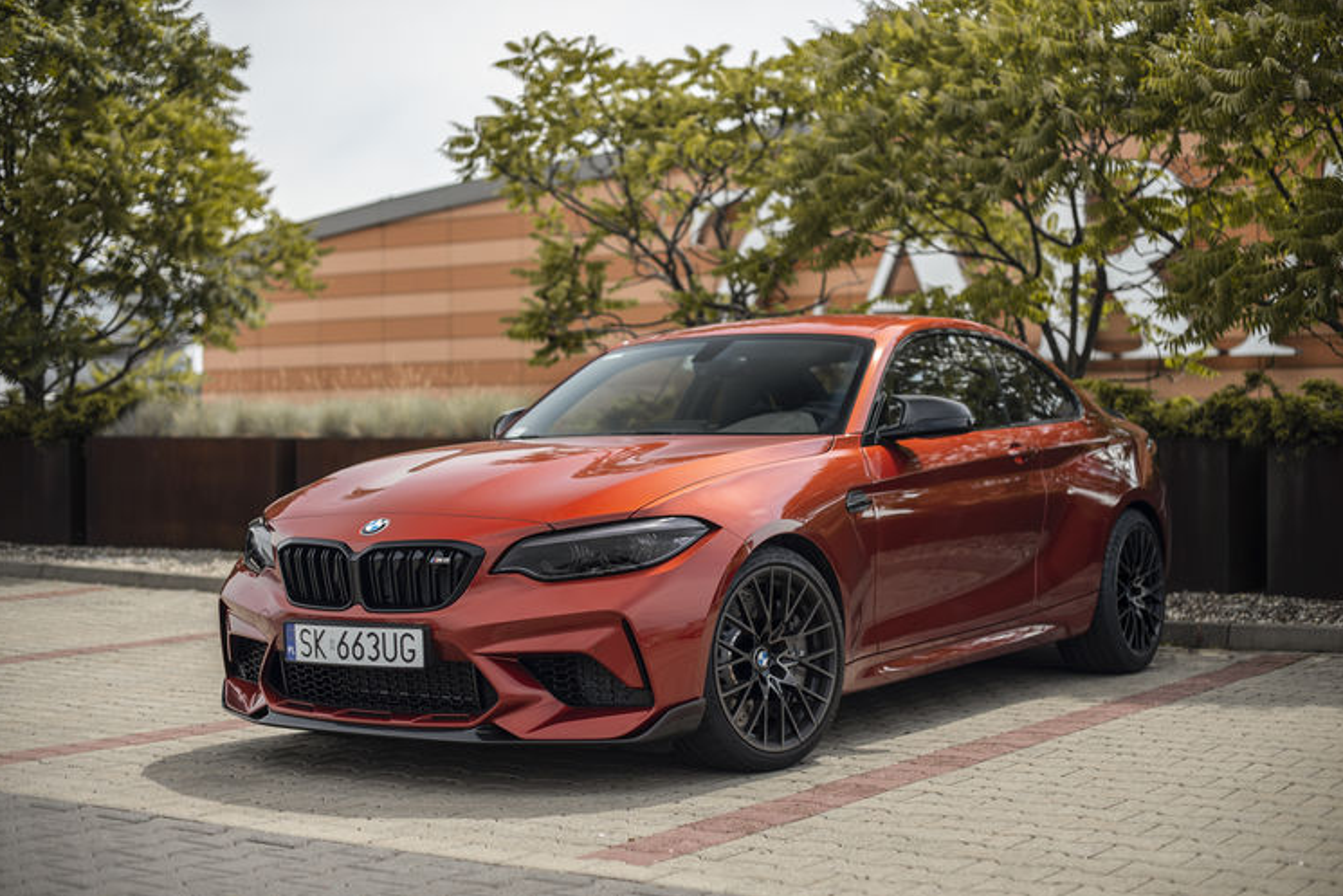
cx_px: 662
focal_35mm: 51
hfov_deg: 38.9
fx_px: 1903
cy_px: 443
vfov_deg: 26.5
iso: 100
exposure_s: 1/1600
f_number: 2
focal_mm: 50
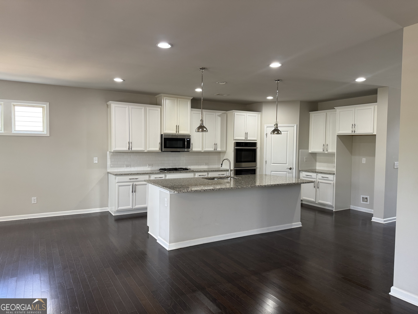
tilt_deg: -2.3
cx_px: 209
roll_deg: -1.2
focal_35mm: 24
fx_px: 290
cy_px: 157
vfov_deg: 56.8
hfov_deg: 71.6
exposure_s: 1/60
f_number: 1.78
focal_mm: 6.76
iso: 160
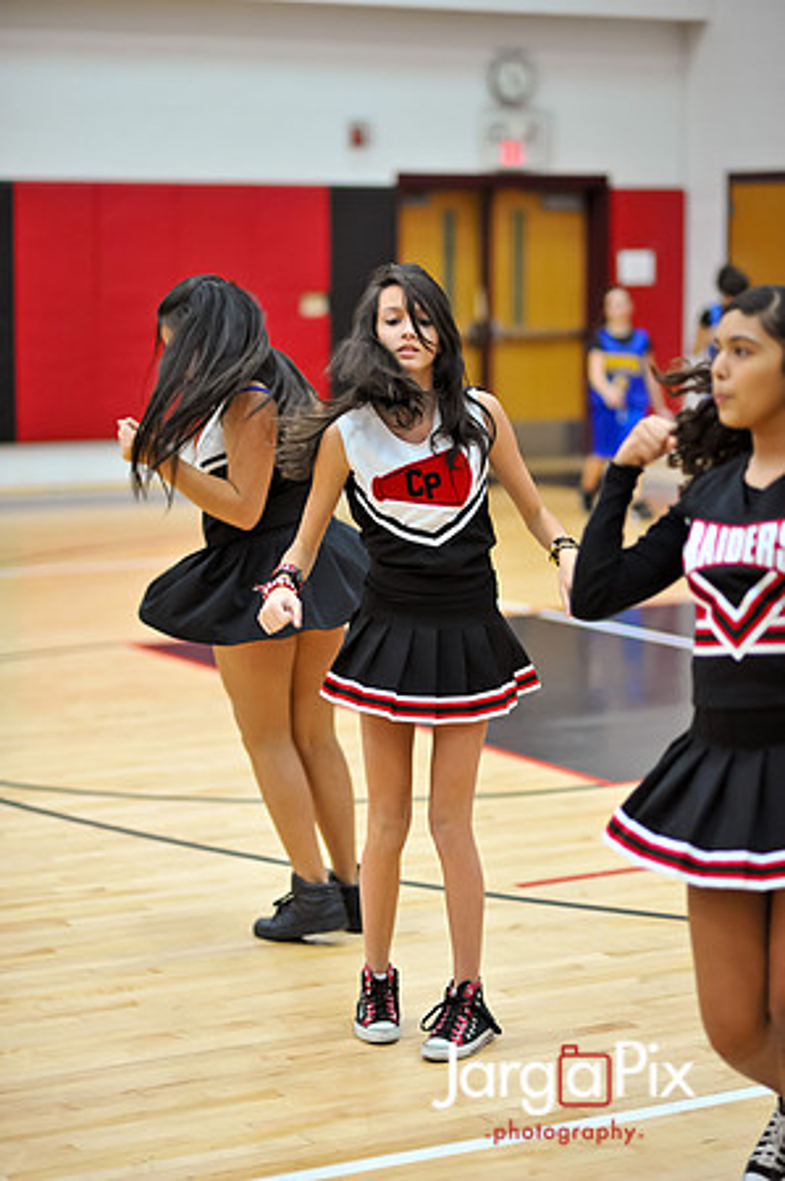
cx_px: 392
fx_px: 2786
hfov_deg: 16.0
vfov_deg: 23.9
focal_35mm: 85
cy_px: 590
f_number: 2
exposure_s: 1/500
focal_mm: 85
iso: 2200
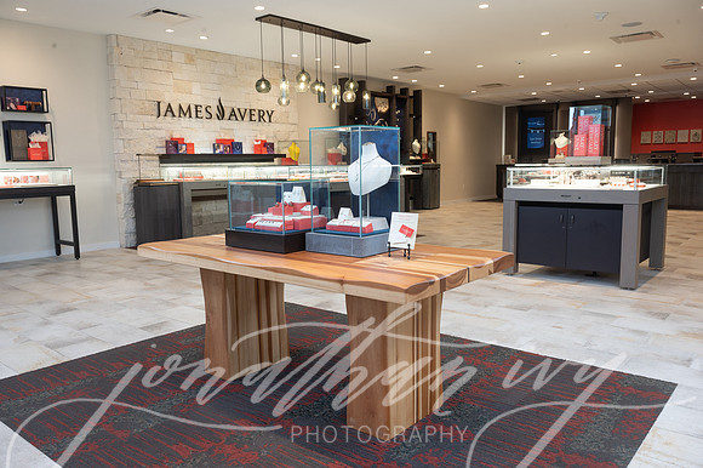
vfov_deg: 44.9
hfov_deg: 63.7
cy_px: 234
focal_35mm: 29
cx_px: 352
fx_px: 566
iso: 800
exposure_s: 1/50
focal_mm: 29
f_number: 10
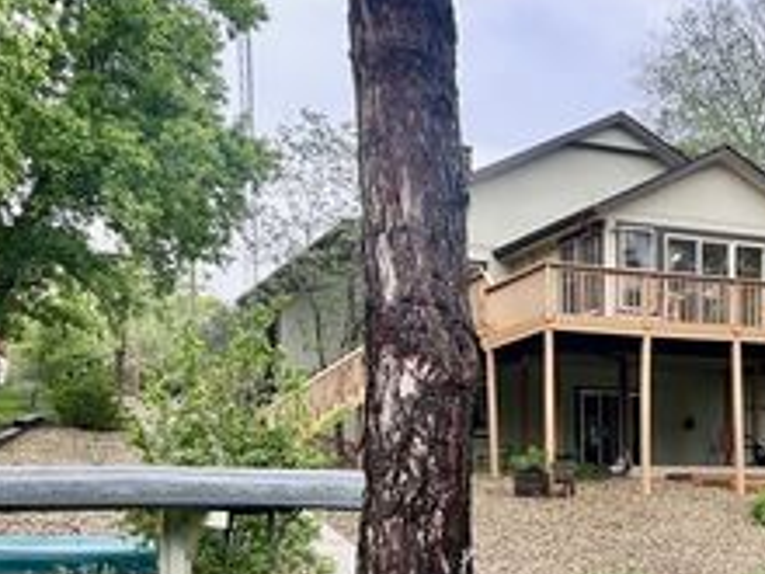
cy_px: 447
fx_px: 1304
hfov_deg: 32.1
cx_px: 567
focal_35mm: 59
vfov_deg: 24.5
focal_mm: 5.7
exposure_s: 1/269
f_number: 1.5
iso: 50
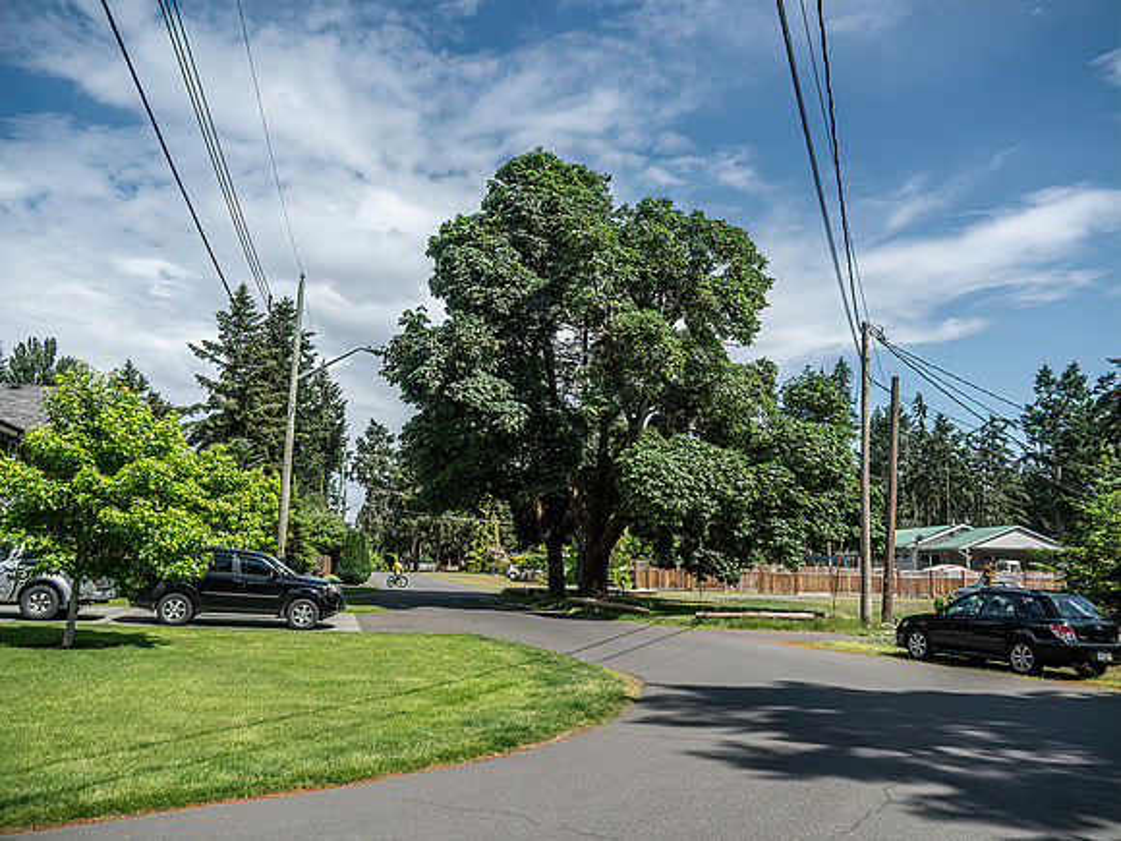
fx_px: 907
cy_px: 420
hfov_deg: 63.4
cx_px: 560
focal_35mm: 28
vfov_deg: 49.7
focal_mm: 14
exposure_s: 1/800
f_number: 5
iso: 200
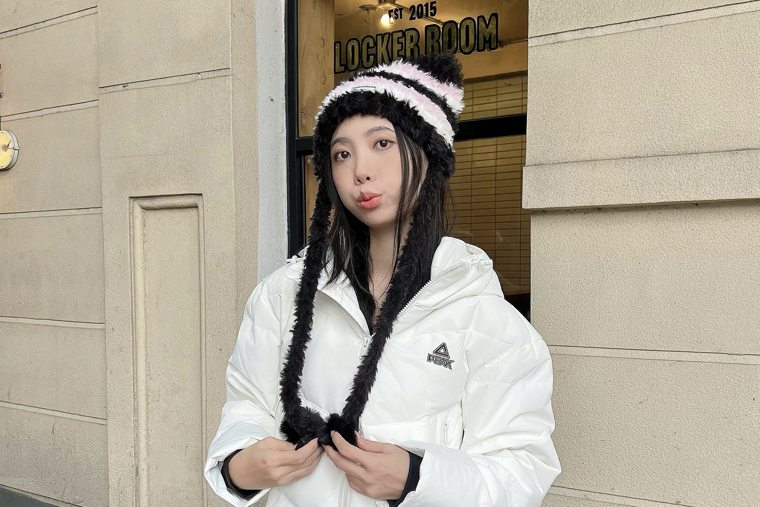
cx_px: 371
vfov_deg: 35.7
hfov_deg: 51.9
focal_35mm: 37
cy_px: 321
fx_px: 781
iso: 50
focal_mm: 5.7
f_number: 1.5
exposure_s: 1/121
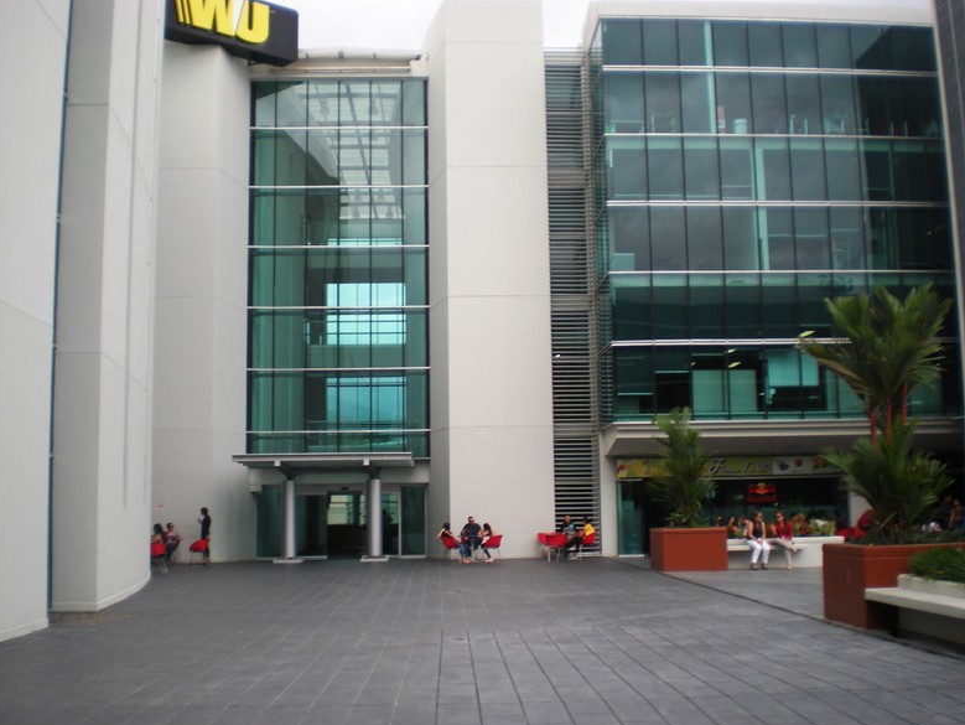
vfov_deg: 36.8
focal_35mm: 39
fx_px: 1088
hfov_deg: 47.8
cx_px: 491
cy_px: 361
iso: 64
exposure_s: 1/254
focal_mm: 6.3
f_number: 3.1
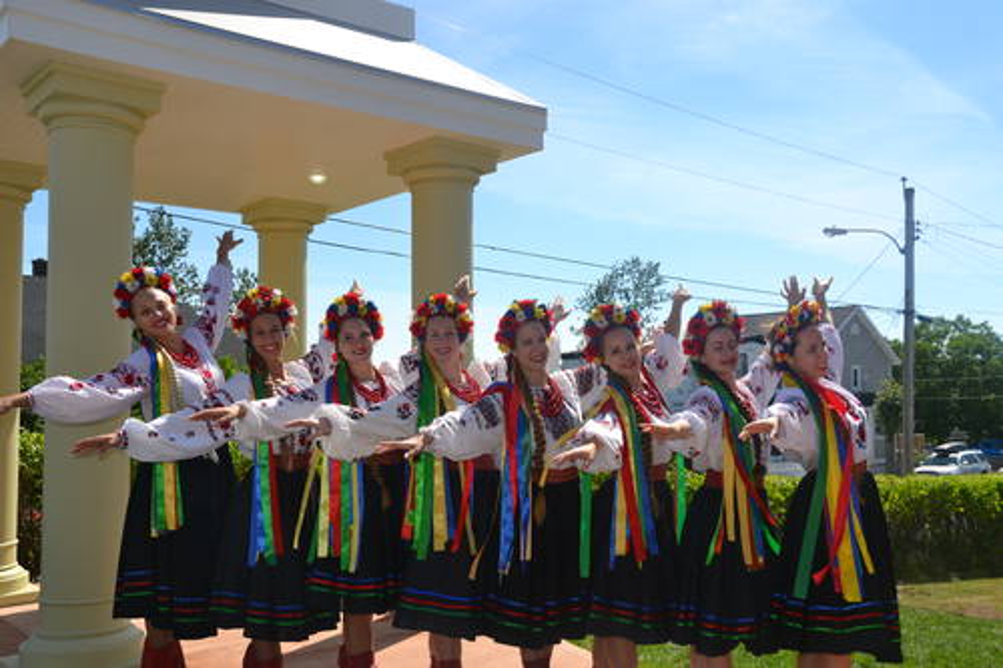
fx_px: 919
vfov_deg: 39.9
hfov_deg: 57.2
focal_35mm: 33
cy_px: 334
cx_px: 502
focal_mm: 22
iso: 100
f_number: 9
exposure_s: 1/200
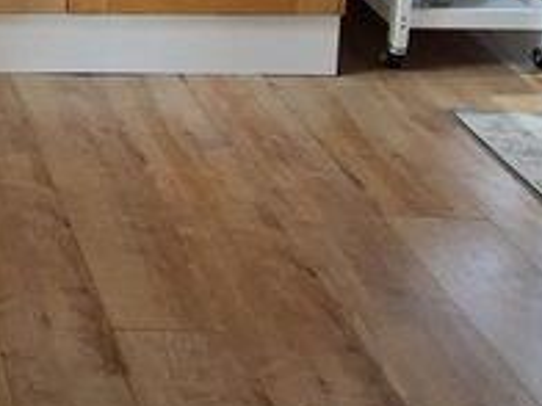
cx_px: -321
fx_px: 1065
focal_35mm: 68
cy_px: -307
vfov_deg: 17.7
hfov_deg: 22.3
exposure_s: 1/40
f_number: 2.2
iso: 125
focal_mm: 1.74
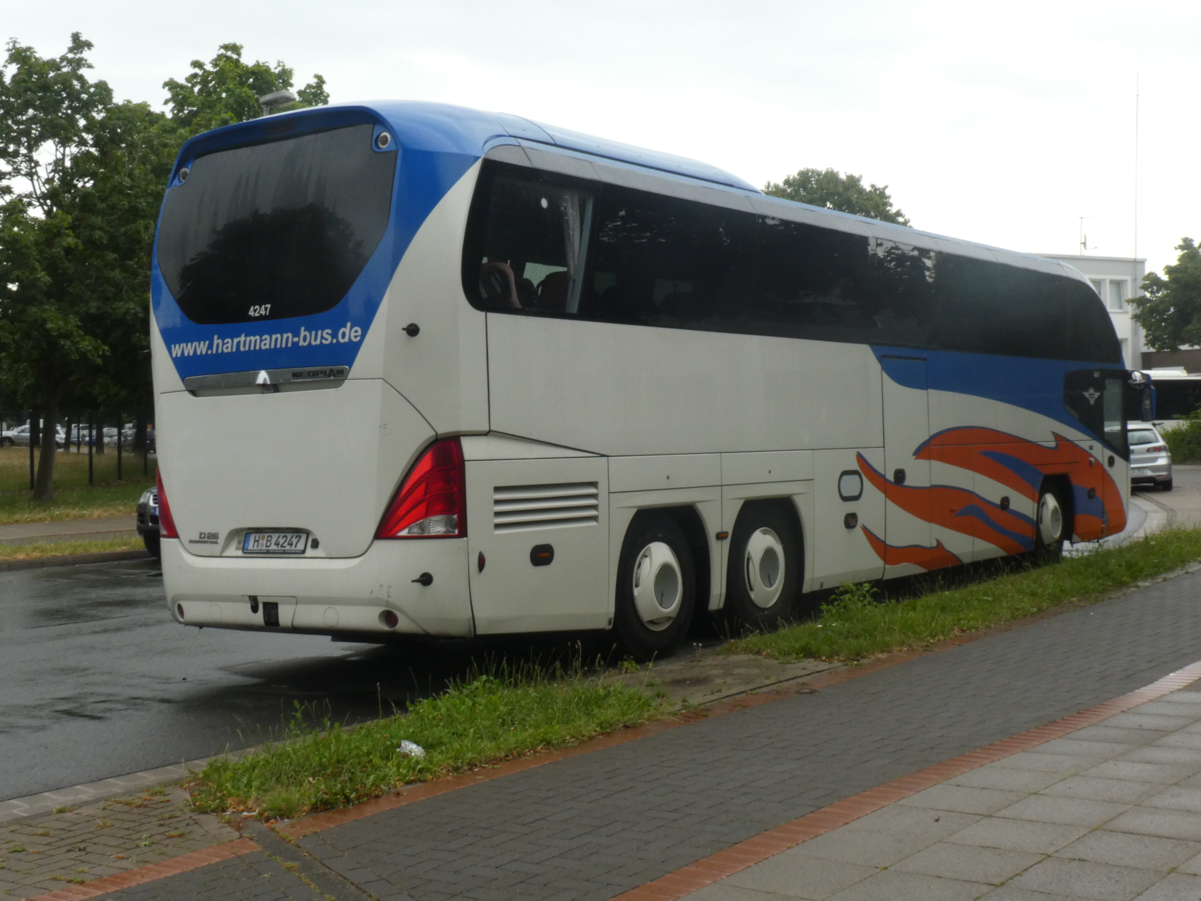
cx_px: 600
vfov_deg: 30.9
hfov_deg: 40.4
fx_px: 1631
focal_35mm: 47
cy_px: 450
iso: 250
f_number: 4
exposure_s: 1/80
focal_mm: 8.4
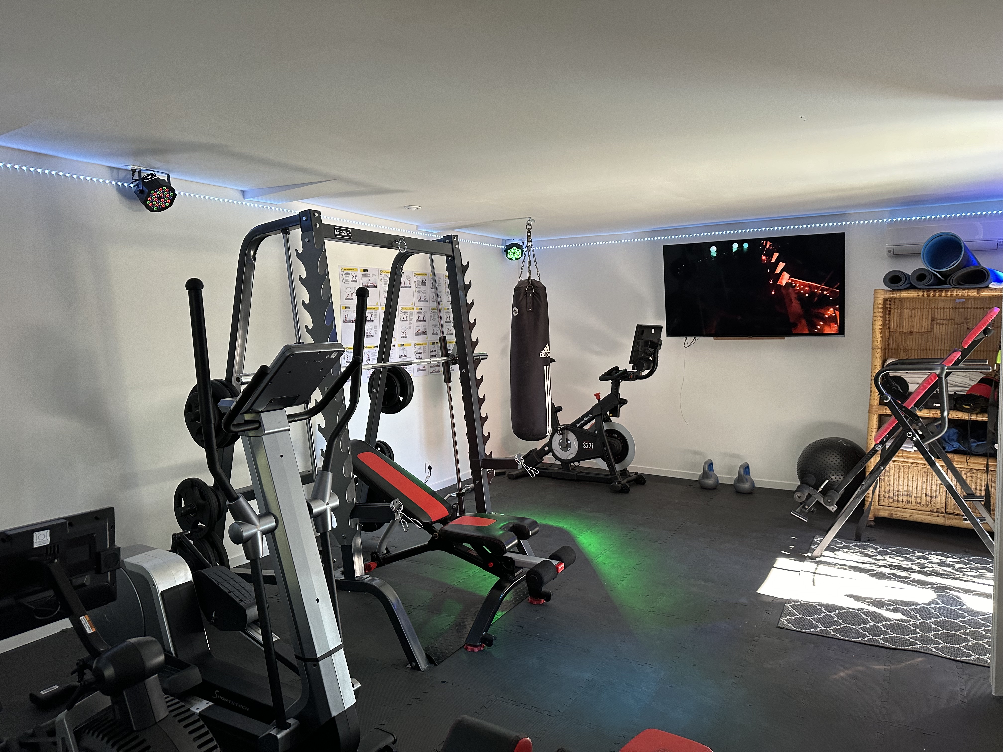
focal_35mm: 24
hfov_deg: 71.6
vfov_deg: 56.8
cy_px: 376
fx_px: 695
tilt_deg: -4.1
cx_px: 502
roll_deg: +1.0
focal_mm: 6.86
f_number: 1.78
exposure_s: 1/121
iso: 200
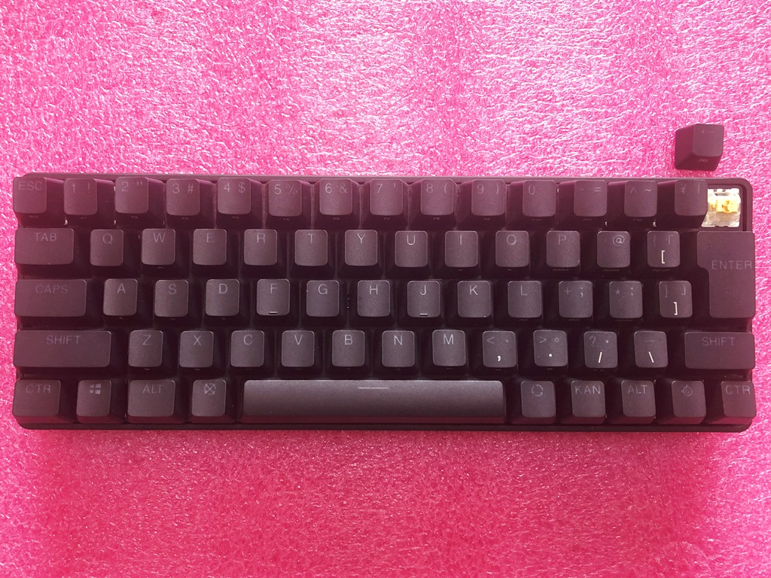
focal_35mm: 28
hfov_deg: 63.4
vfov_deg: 49.7
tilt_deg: -87.9
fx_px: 624
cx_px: 386
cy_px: 289
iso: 40
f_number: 1.8
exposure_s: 1/25
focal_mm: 3.99
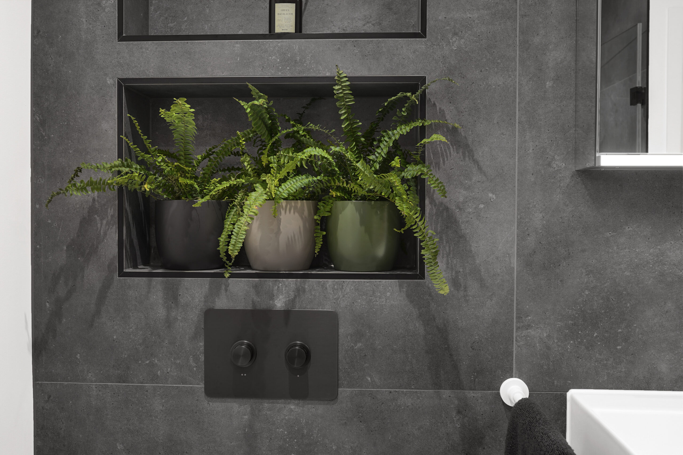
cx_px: 342
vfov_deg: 36.9
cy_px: 228
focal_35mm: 36
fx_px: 683
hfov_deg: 53.1
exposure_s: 1/2
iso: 160
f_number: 6.3
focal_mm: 24
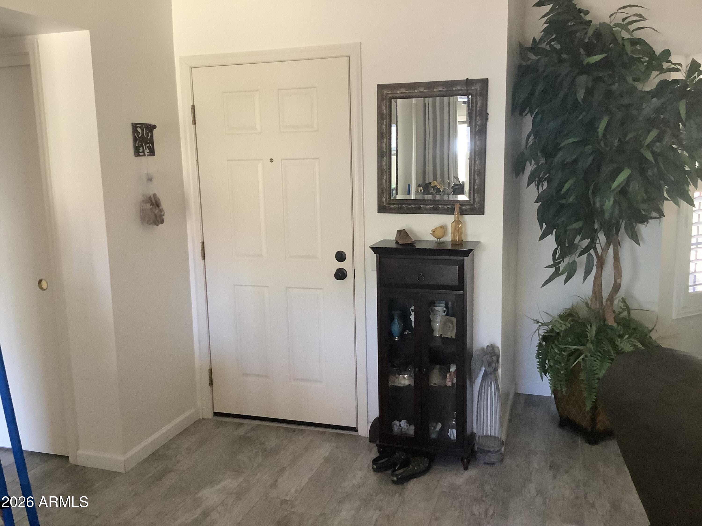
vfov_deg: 45.4
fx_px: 629
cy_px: 263
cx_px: 351
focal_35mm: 31
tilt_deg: -9.9
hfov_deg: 58.4
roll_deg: +1.0
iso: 320
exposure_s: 1/40
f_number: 2.4
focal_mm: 3.3
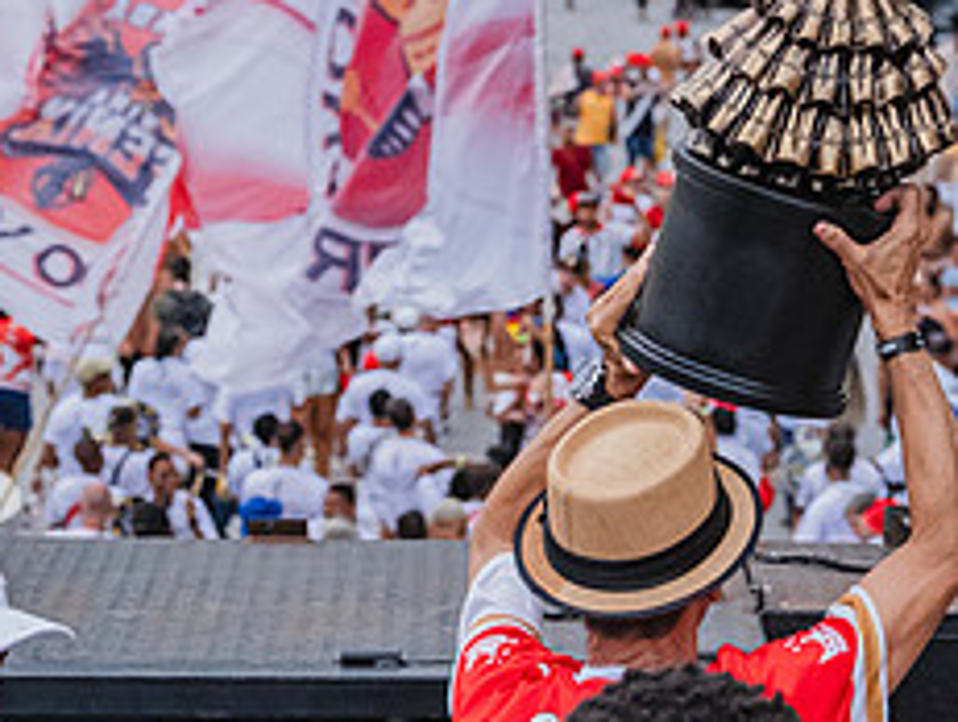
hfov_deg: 14.6
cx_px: 514
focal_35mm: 135
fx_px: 3742
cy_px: 122
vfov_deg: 11.0
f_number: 3.2
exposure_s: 1/2500
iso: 4000
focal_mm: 37.6
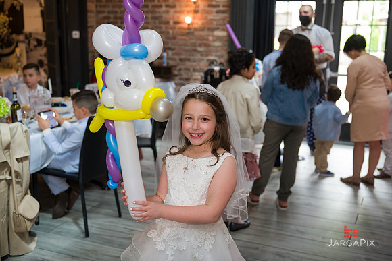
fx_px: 490
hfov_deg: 43.6
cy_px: 130
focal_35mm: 45
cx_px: 196
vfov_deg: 29.9
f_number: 3.2
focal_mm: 45
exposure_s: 1/125
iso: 1000
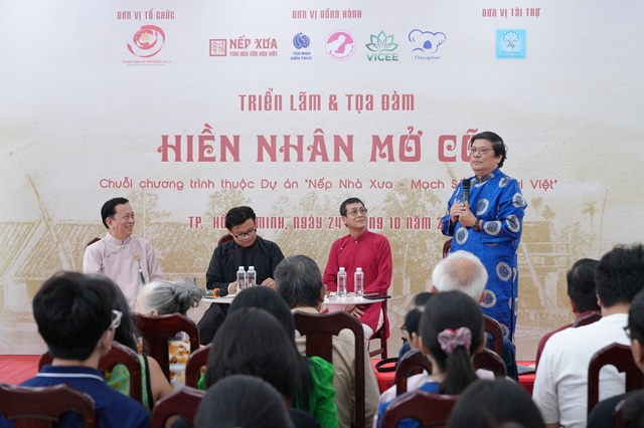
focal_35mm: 77
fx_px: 1380
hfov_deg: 26.3
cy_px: 214
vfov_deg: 17.7
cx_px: 322
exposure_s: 1/160
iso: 2000
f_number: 5.6
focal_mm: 77.2
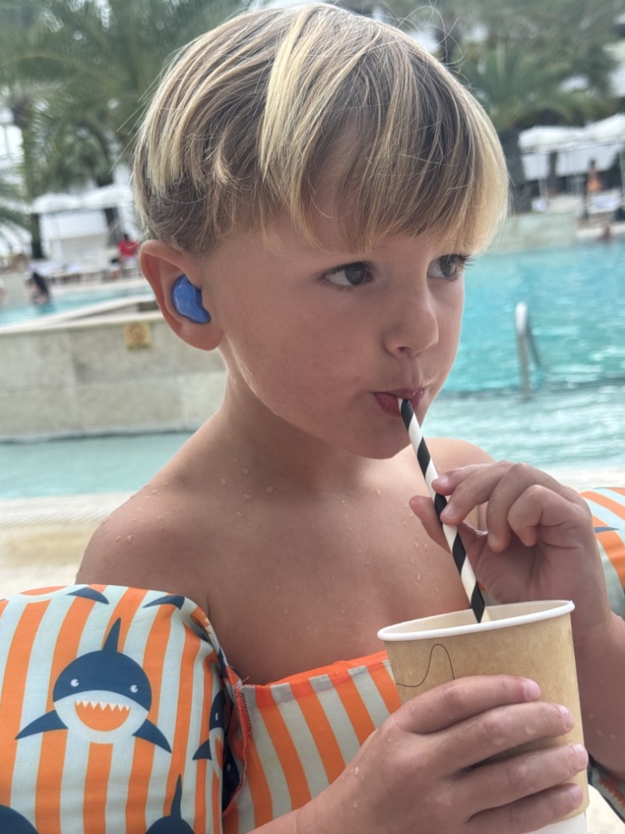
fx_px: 1179
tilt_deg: -9.3
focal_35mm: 49
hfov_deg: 29.7
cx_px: 312
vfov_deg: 38.9
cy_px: 414
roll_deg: +6.8
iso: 64
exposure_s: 1/553
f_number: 1.78
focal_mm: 6.76
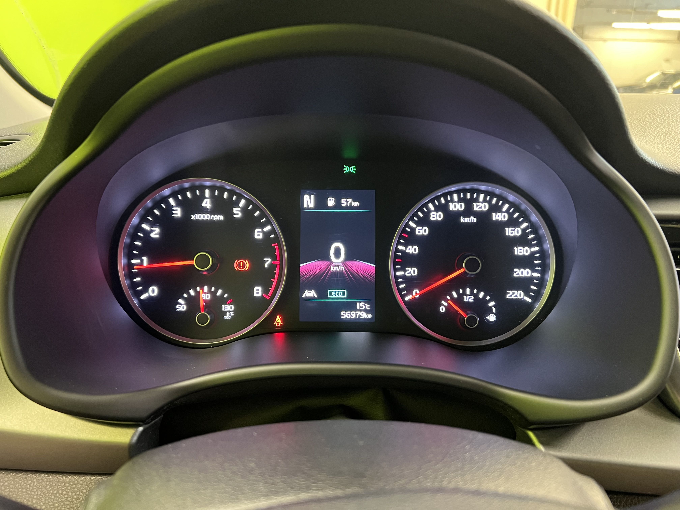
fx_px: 511
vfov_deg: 53.1
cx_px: 340
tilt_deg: -18.4
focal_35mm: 26
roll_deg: +0.7
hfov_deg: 67.3
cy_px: 255
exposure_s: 1/33
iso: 500
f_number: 1.5
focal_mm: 5.7
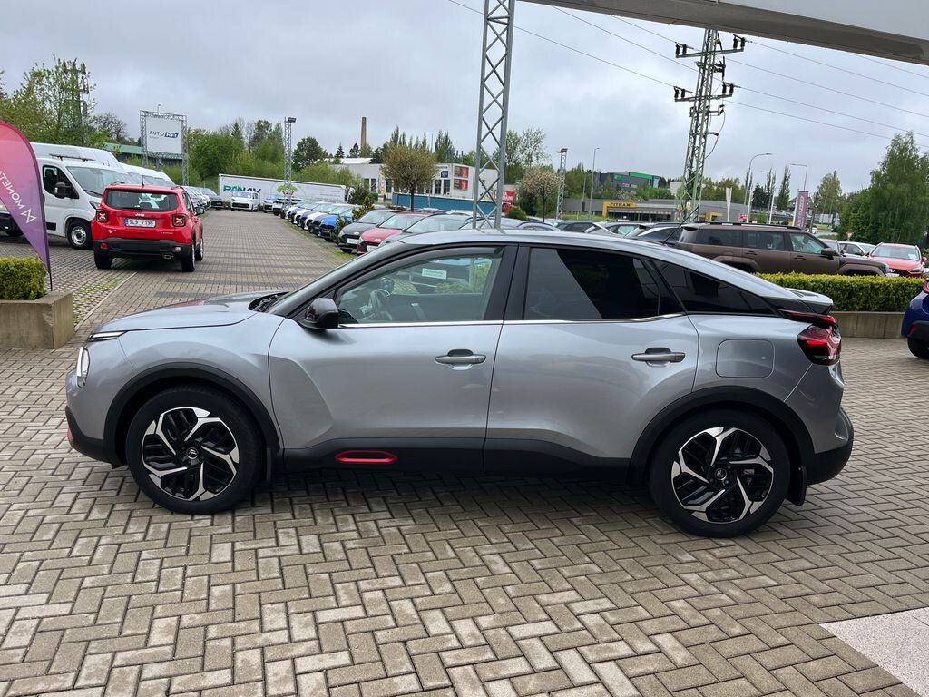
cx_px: 464
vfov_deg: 53.1
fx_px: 698
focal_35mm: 26
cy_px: 348
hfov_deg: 67.3
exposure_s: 1/761
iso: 50
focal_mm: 5.1
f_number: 1.6
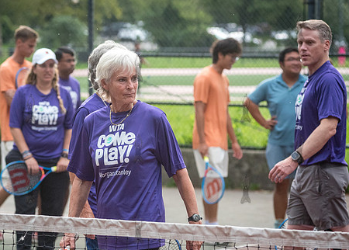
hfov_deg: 9.8
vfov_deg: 7.0
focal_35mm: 205
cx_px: 112
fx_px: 2033
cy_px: 163
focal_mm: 135
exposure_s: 1/1250
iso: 2500
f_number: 4.5
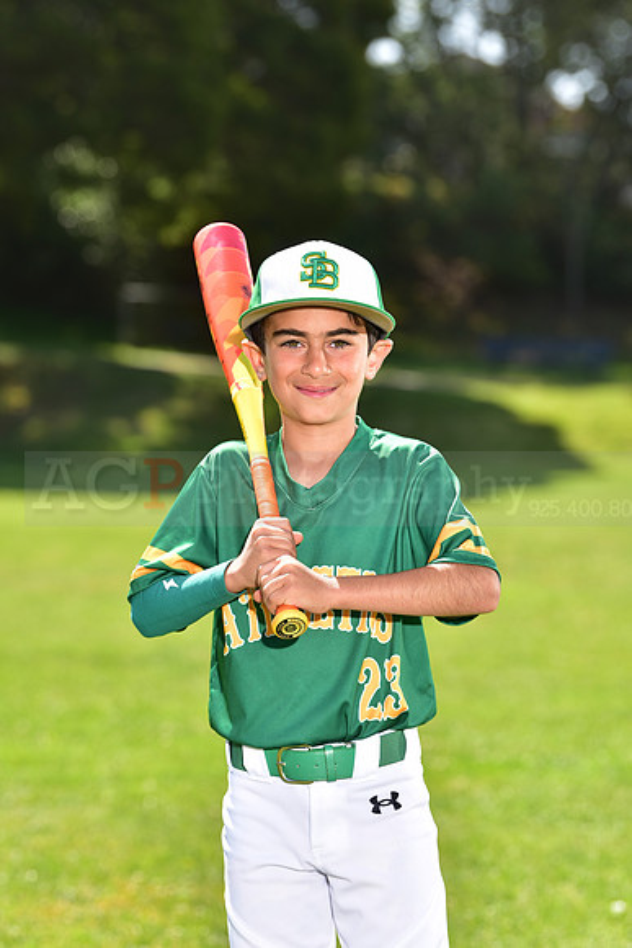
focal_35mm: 135
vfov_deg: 15.2
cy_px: 474
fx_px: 3553
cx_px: 316
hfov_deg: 10.2
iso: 100
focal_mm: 135
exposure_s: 1/250
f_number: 5
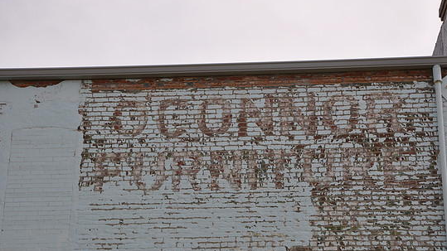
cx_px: 240
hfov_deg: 26.2
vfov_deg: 14.9
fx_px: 960
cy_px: 156
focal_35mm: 81
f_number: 8
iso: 200
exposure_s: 1/250
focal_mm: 48
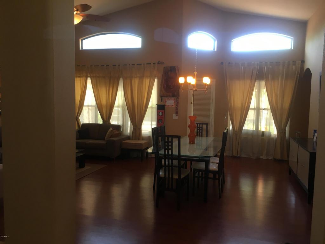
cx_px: 162
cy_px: 122
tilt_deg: -5.0
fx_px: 272
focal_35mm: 29
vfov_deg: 48.2
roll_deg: -0.5
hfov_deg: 61.7
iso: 64
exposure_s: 1/30
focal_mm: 4.15
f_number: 2.2
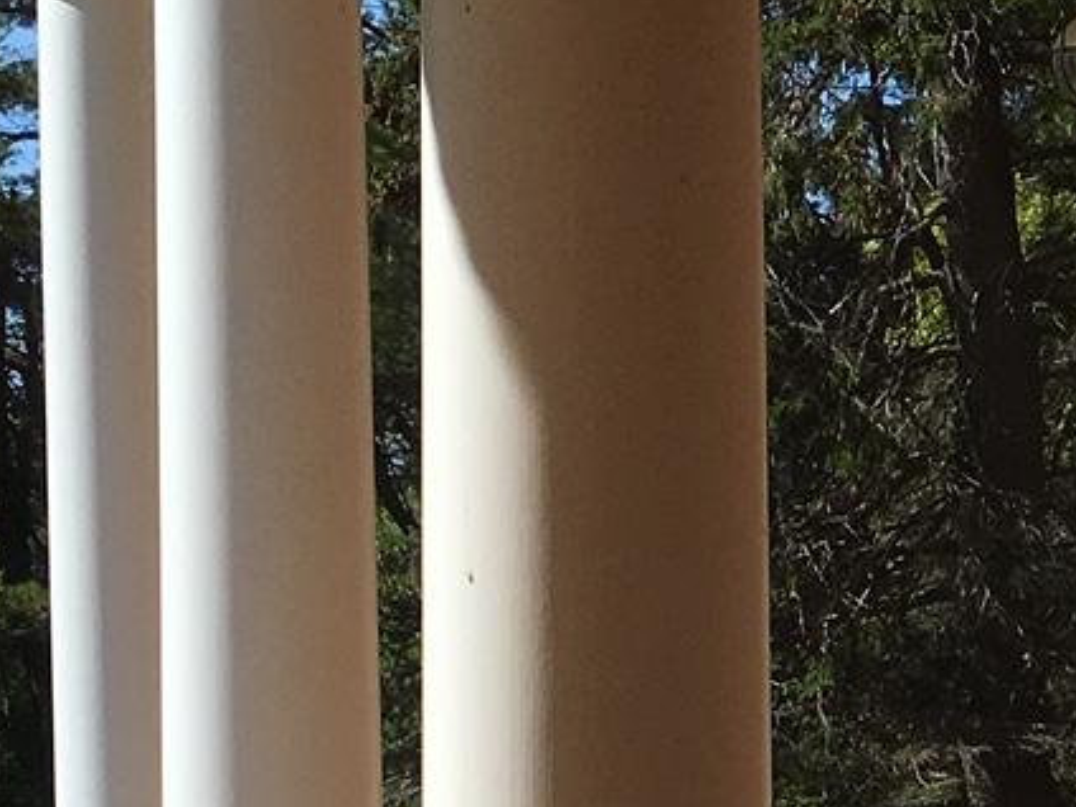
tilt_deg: -5.6
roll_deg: -0.2
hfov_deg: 13.7
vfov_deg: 10.4
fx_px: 4290
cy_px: 1167
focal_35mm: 138
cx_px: 1431
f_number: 2.2
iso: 25
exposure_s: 1/1538
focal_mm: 4.15
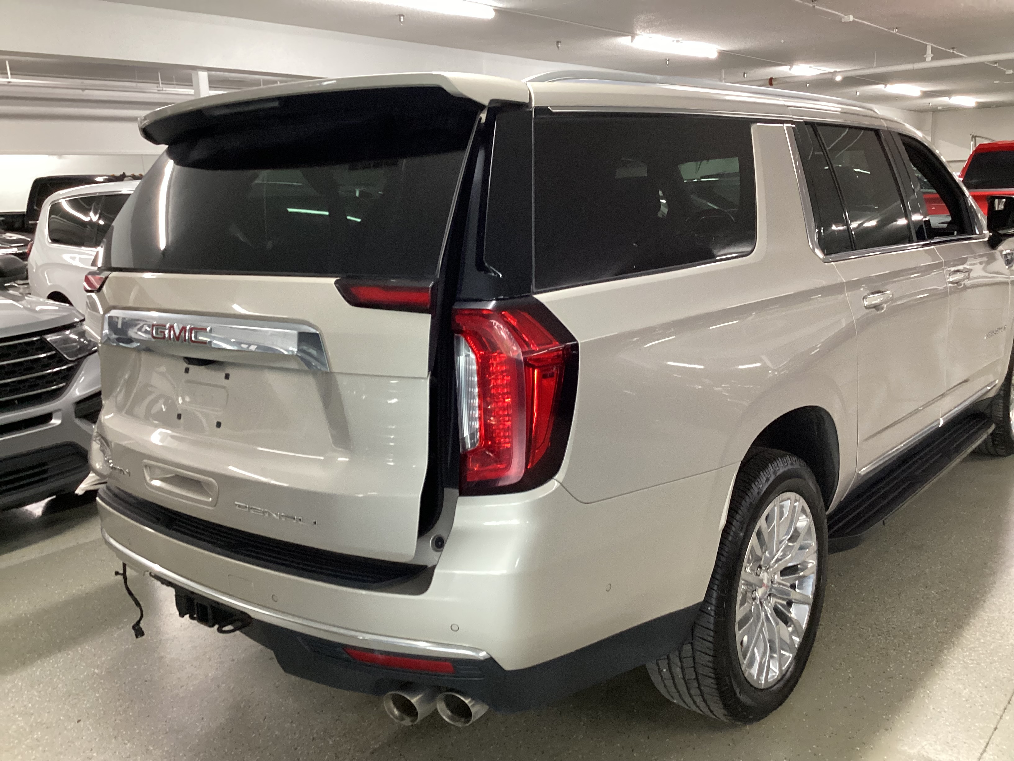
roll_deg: +1.6
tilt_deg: -14.0
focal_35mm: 31
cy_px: 380
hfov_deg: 58.4
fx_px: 908
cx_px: 507
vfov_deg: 45.4
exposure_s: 1/50
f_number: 2.4
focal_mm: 3.3
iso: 250
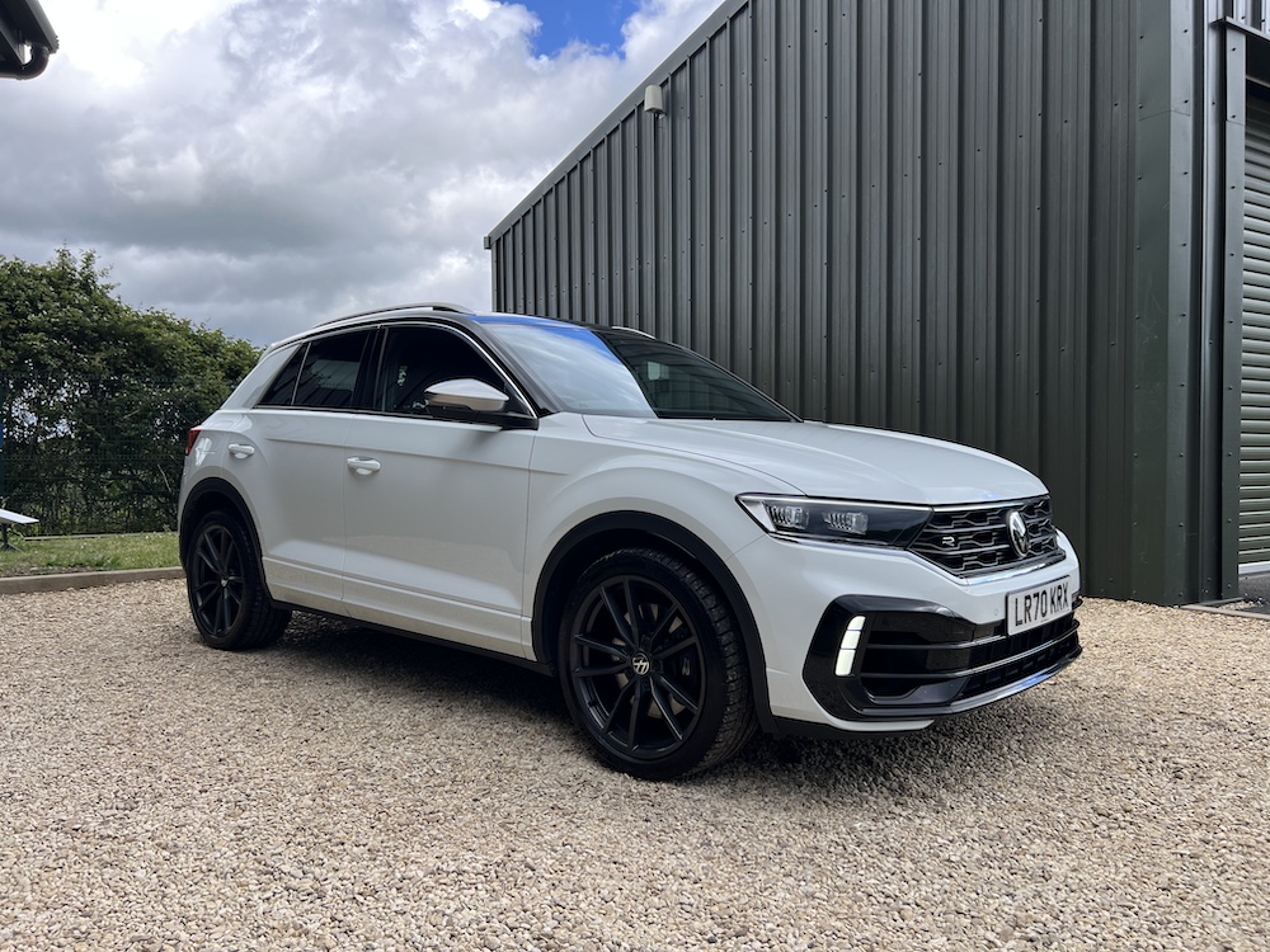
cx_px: 635
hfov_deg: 67.3
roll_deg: +1.2
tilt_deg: -1.8
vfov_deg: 53.1
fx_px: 954
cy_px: 476
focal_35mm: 26
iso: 50
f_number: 1.5
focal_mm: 5.7
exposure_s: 1/1159
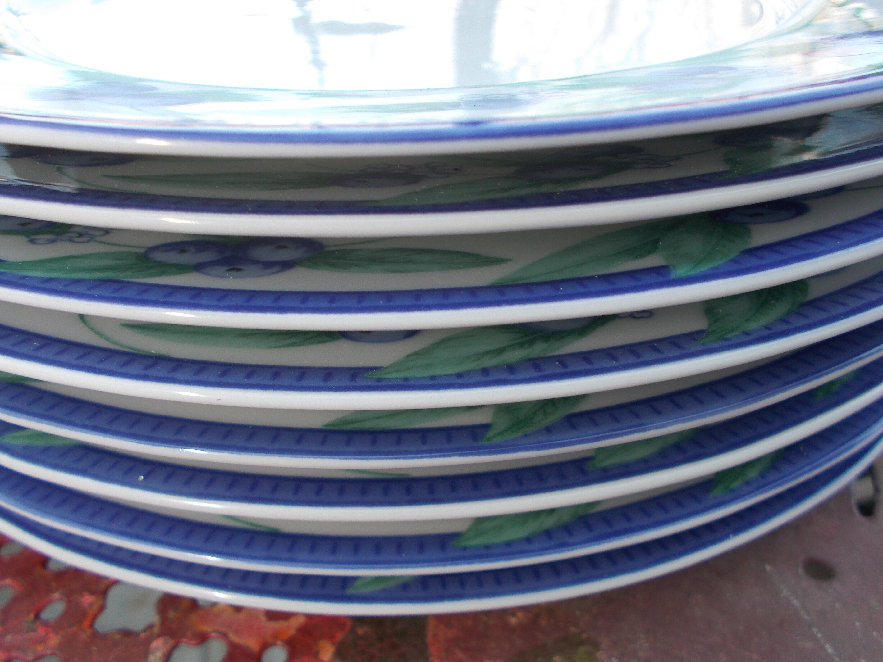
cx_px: 442
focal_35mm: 30
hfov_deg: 60.0
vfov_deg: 46.8
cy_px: 331
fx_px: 765
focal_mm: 5.3
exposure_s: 1/80
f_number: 3.4
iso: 80
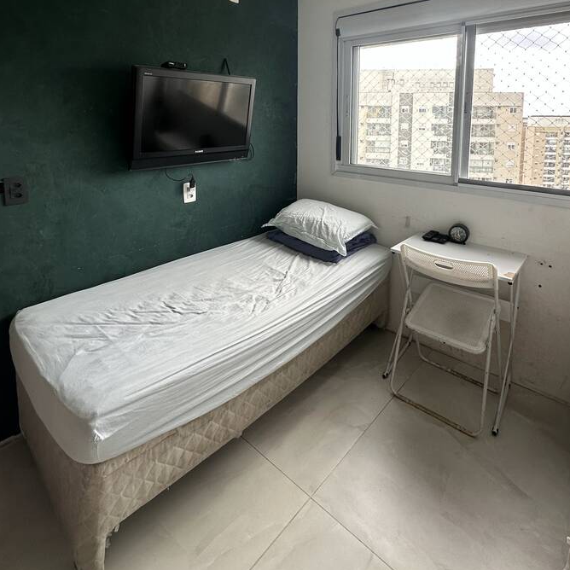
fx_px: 373
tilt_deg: -4.3
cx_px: 300
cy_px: 154
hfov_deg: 74.8
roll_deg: -1.1
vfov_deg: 70.6
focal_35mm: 20
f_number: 2.2
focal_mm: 2.22
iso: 50
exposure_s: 1/99
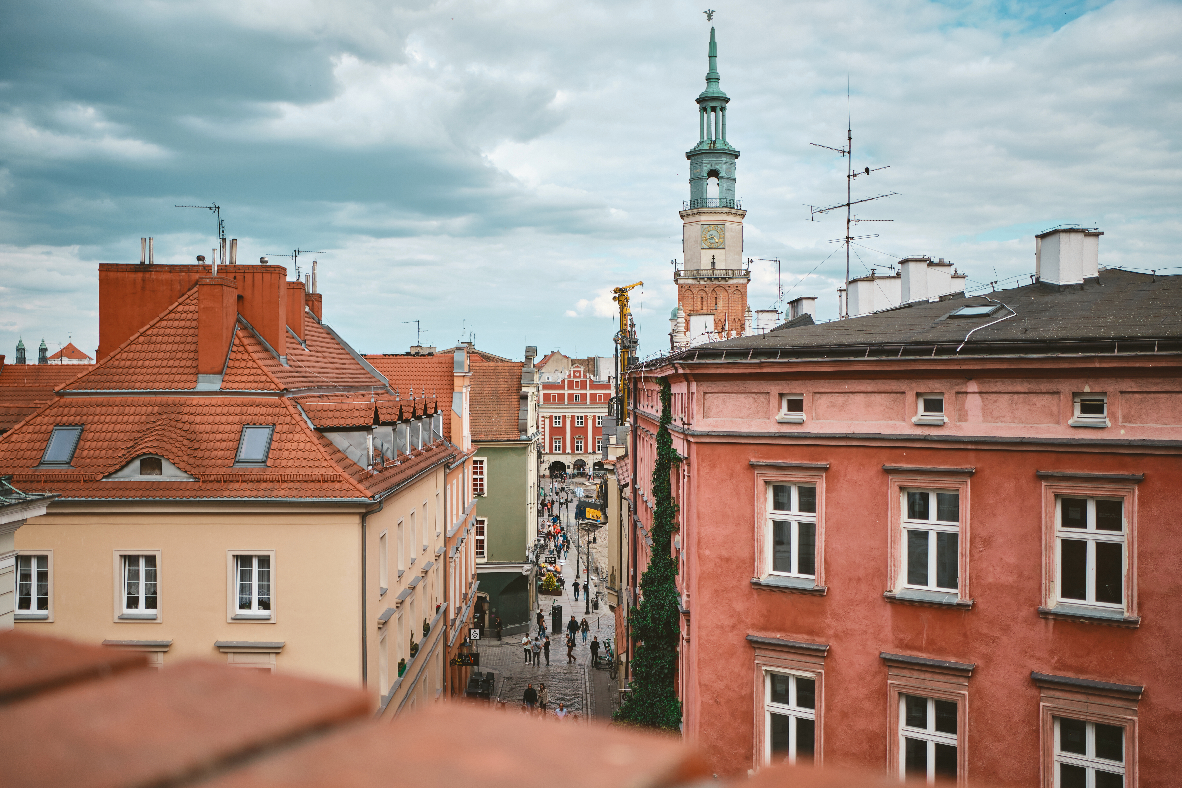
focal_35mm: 35
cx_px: 591
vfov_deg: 37.9
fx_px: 1149
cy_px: 394
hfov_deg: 54.4
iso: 200
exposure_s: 1/2000
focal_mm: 23
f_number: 2
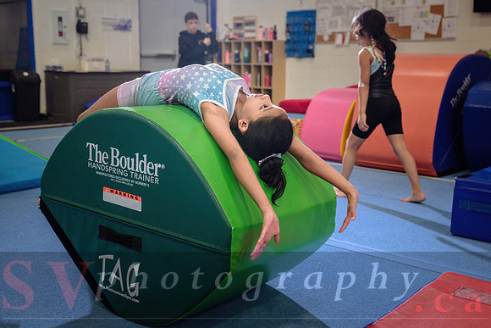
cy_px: 171
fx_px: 598
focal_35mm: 44
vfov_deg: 30.7
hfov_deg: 44.7
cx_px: 246
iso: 1600
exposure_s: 1/250
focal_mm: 38
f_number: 3.5
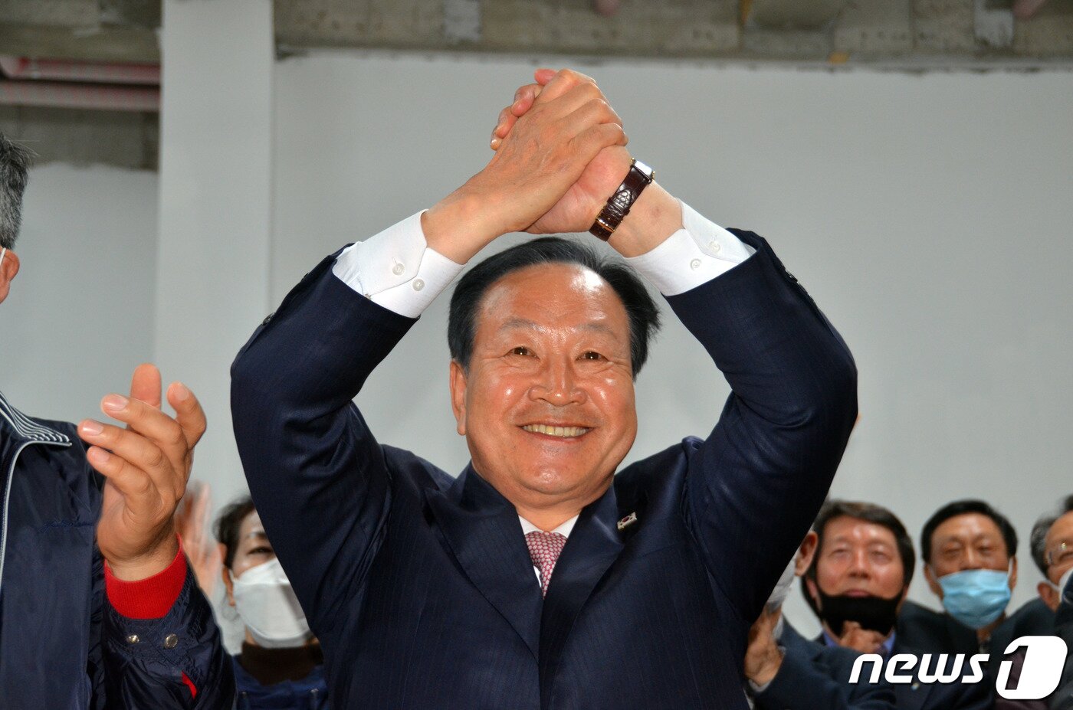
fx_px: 1963
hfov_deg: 30.6
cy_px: 355
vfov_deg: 20.5
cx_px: 536
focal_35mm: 66
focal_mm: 44
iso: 800
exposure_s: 1/60
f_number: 4.5
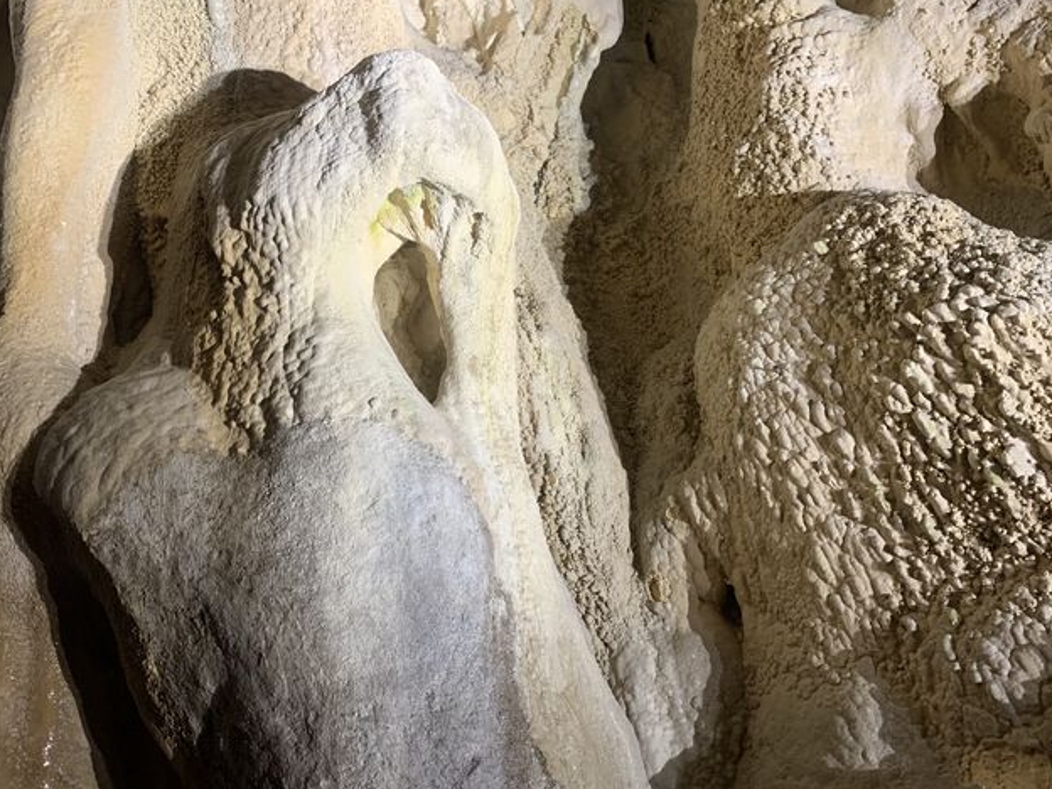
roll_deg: +5.9
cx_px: 491
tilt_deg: +28.9
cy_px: 356
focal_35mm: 30
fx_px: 912
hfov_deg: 59.9
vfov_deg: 46.7
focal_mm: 4.25
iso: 200
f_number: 1.8
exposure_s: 1/60
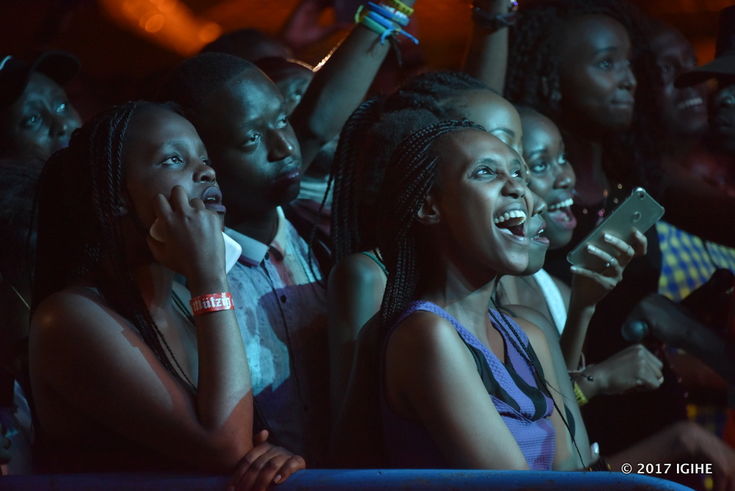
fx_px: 6128
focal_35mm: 300
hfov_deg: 6.9
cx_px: 368
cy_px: 246
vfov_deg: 4.6
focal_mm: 300
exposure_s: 1/160
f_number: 5.6
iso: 2500
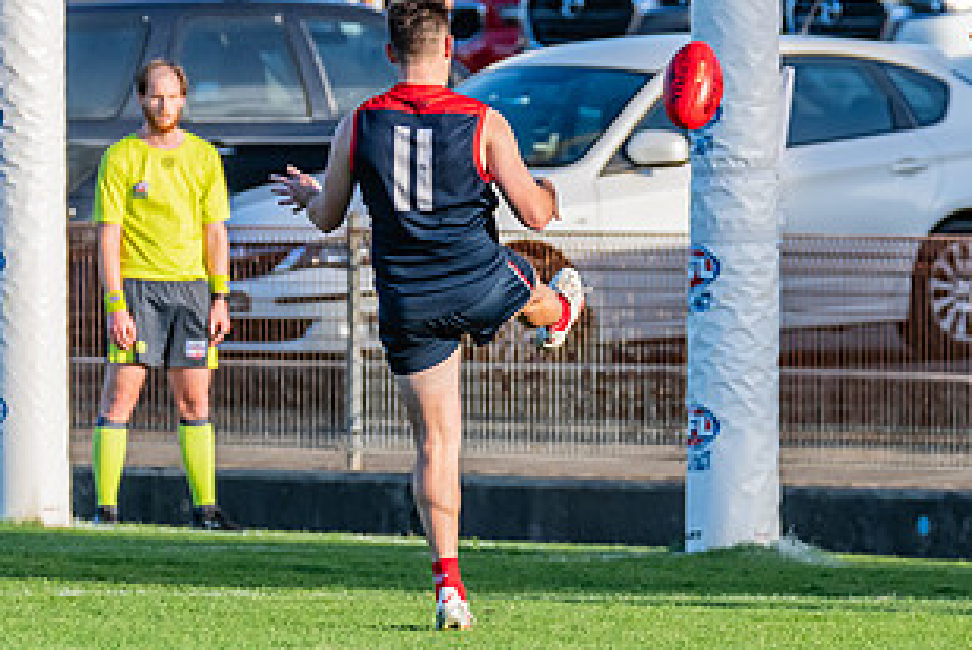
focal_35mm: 715
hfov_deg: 2.9
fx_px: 19323
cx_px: 493
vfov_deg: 1.9
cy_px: 93
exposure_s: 1/1600
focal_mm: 290
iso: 800
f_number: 6.3
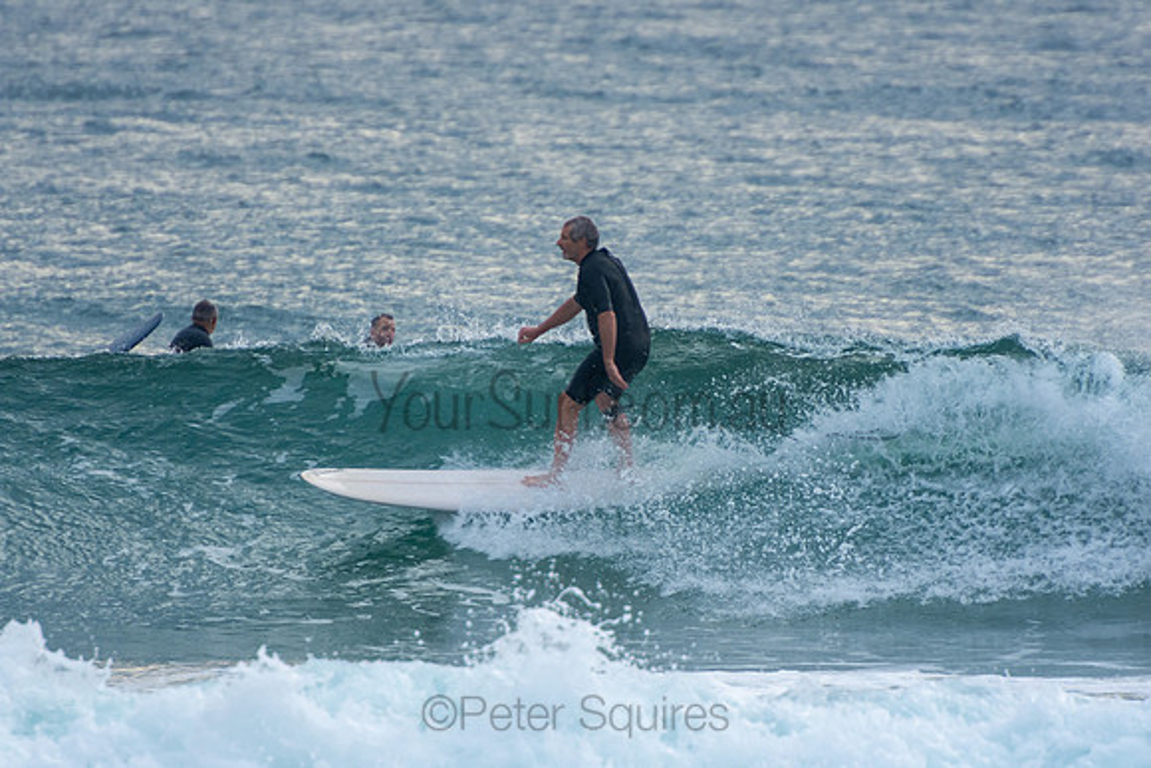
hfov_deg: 3.4
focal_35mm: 600
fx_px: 19187
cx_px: 576
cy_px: 384
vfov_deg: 2.3
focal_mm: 400
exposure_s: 1/400
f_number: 5.6
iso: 400
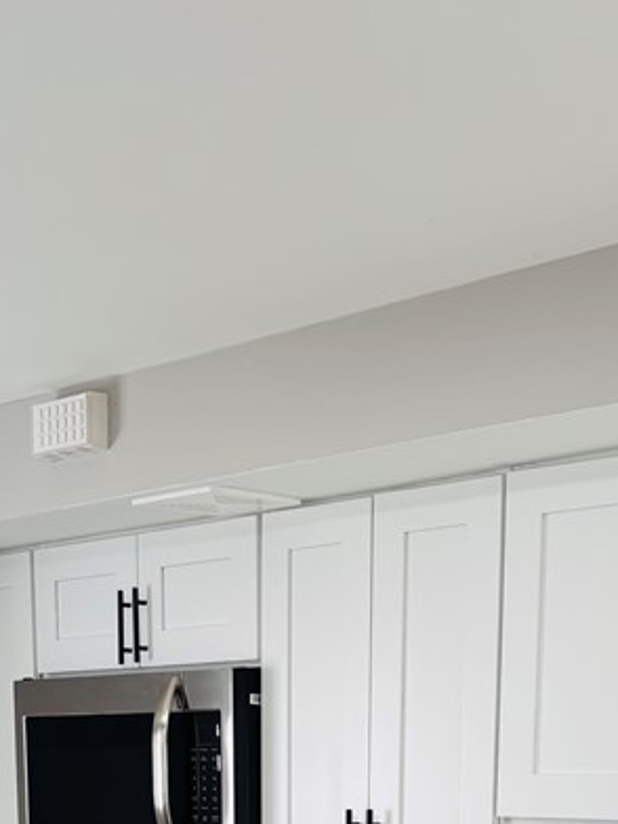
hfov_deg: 21.6
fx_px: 1619
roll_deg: -2.0
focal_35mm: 68
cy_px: 994
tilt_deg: -7.1
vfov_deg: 25.6
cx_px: 290
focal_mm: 5.96
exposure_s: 1/60
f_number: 1.6
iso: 80
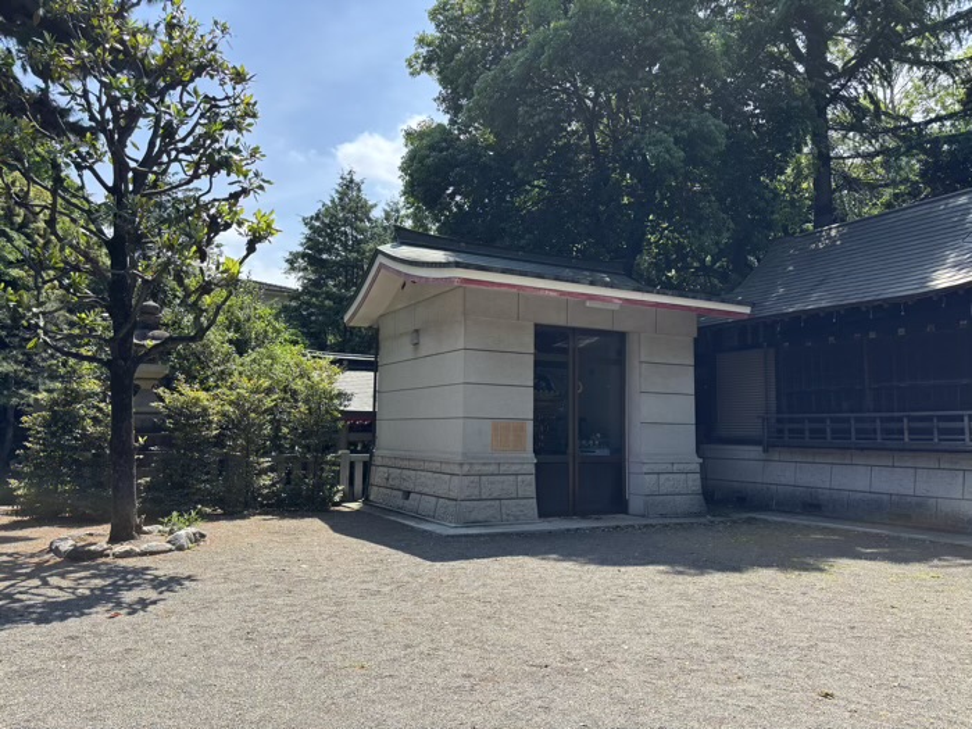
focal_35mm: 26
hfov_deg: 67.3
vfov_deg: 53.1
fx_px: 730
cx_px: 486
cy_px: 364
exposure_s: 1/1205
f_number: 1.6
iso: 50
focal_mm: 5.96
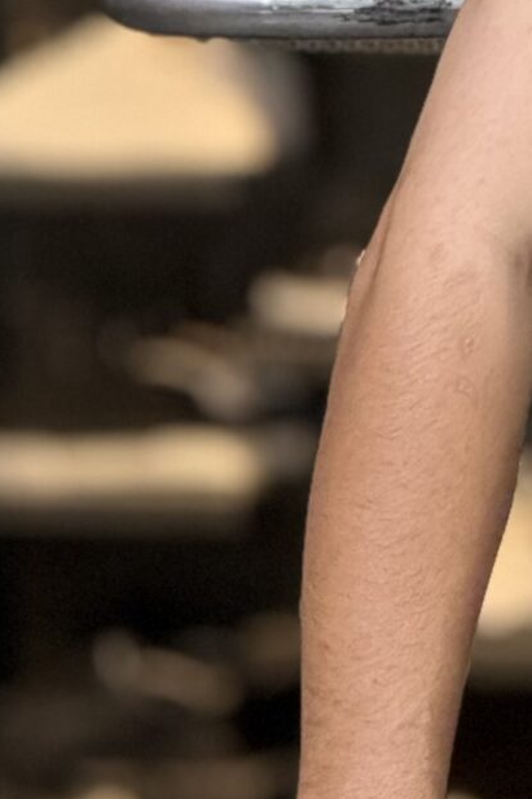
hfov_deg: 2.6
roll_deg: +0.8
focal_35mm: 518
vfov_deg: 4.0
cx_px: 1116
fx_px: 11488
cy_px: 263
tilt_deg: -5.9
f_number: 2.8
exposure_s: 1/100
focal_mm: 15.66
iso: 200
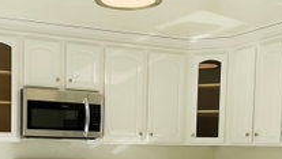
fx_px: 487
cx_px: 100
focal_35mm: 65
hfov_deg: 32.1
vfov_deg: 17.7
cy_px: 193
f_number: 1.8
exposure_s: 1/666
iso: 16
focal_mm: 3
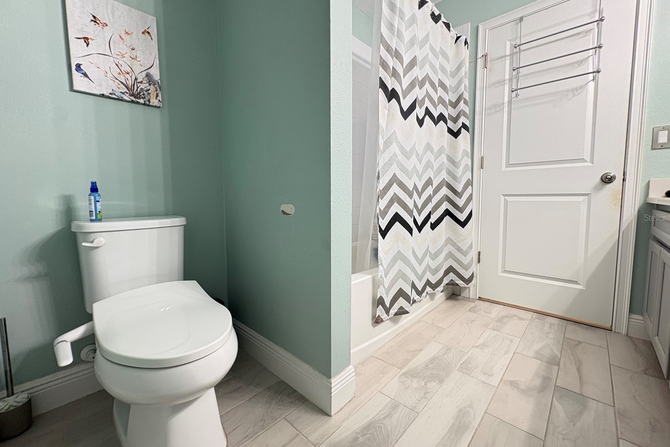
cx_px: 340
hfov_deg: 100.4
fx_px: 279
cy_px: 217
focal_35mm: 15
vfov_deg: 77.3
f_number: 2.2
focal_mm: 2.22
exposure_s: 1/60
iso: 200
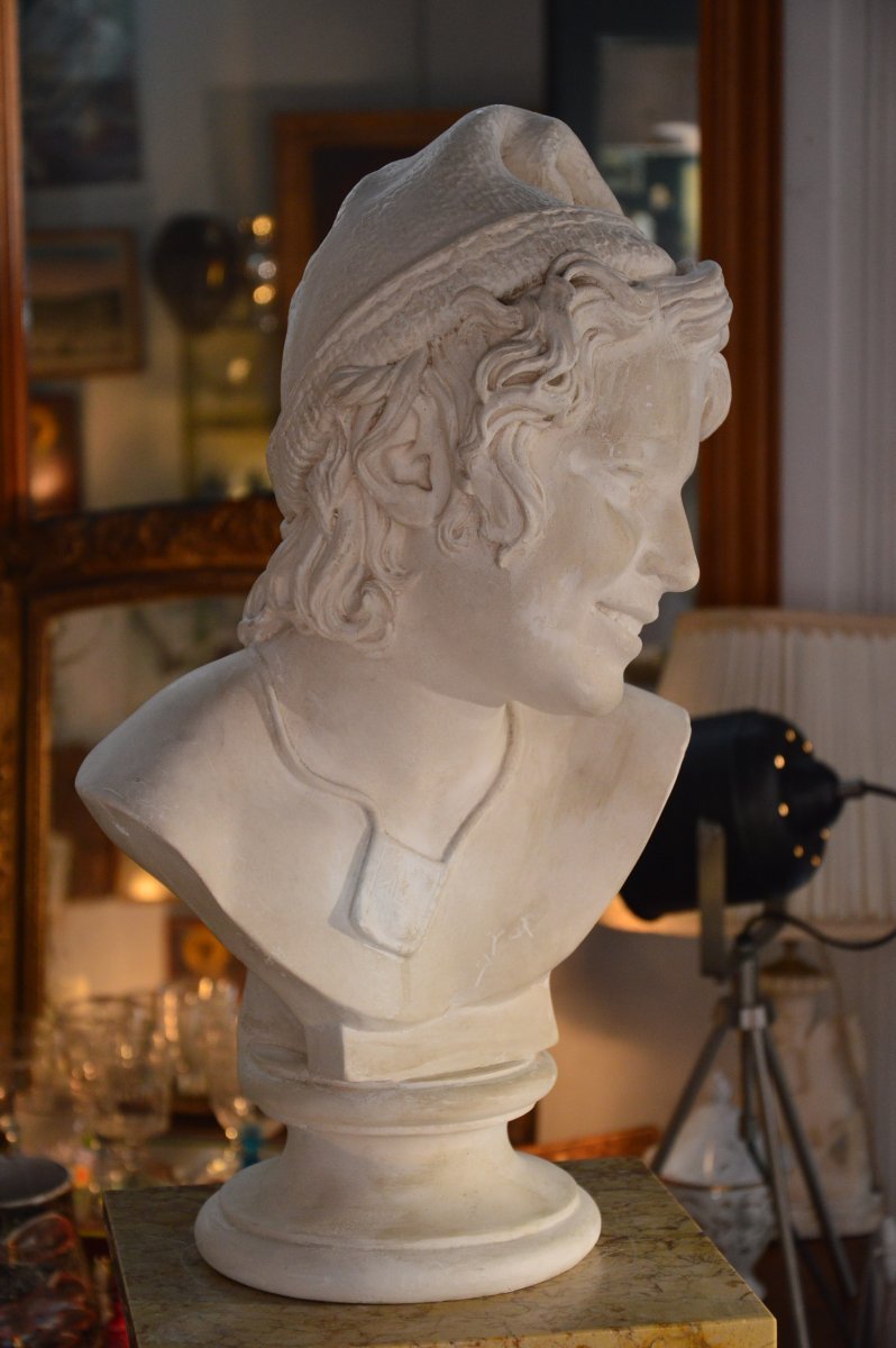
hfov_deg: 15.7
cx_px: 448
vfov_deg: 23.4
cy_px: 674
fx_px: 3253
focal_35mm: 87
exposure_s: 1/125
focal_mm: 58
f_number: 5
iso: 800
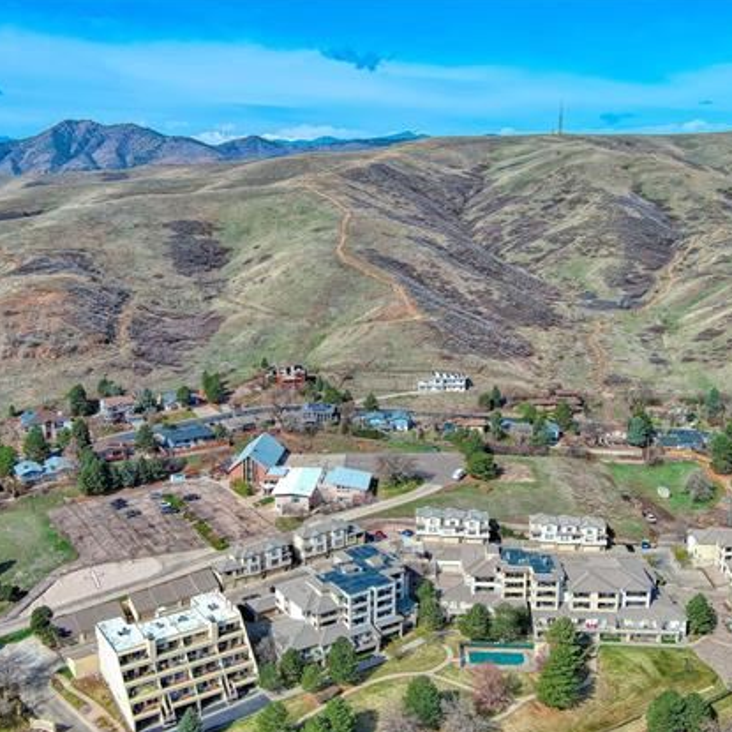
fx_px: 909
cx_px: 332
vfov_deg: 43.9
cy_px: 370
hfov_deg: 43.8
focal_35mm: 38
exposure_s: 1/1560
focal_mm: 10.6
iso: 101
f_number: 2.8
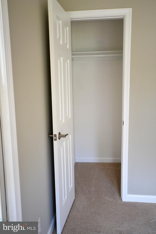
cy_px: 117
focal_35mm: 30
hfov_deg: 43.6
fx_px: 195
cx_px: 78
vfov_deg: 61.9
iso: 720
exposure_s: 1/60
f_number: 5.6
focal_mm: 20
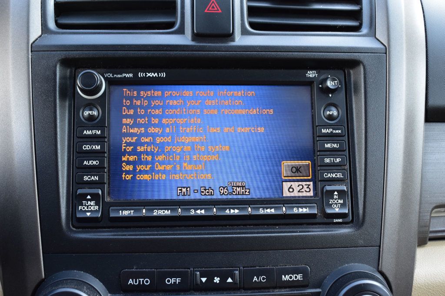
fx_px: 575
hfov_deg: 42.3
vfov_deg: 28.9
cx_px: 222
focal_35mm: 46
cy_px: 148
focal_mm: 31
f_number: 6.3
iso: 400
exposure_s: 1/20
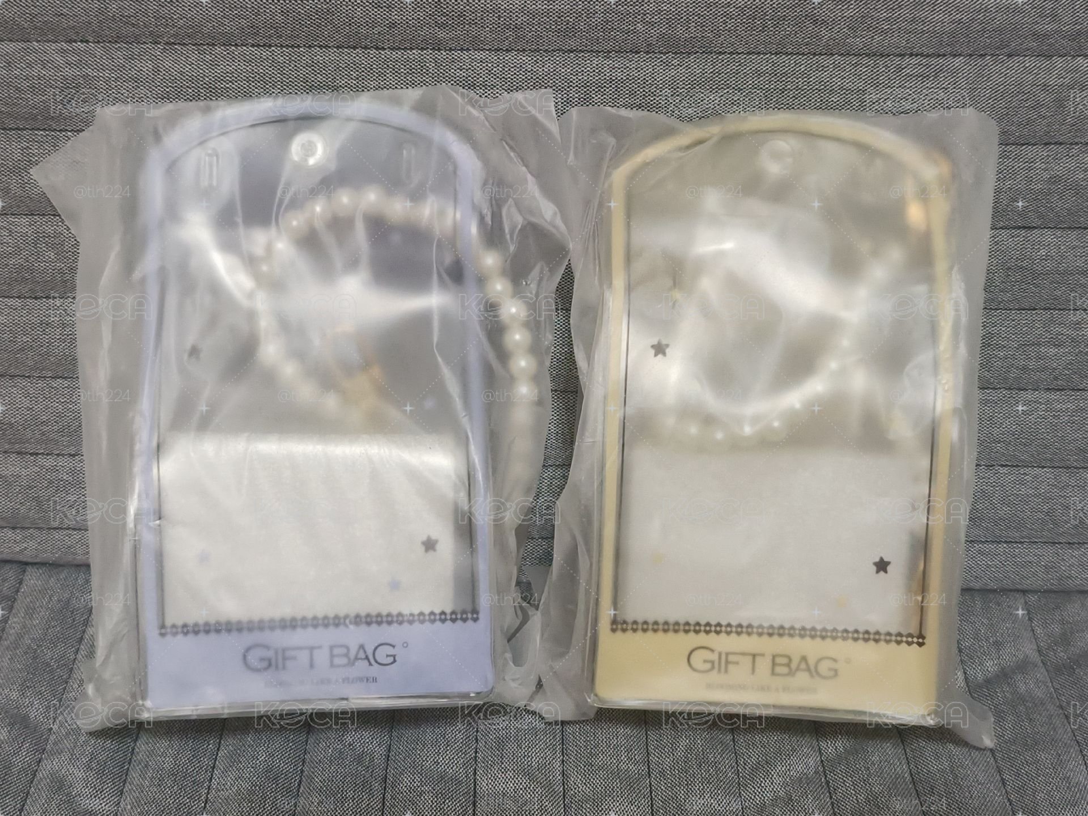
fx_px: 1446
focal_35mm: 46
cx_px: 544
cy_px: 408
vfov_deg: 31.5
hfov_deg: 41.2
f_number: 1.75
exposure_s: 1/40
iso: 1049
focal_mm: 5.5
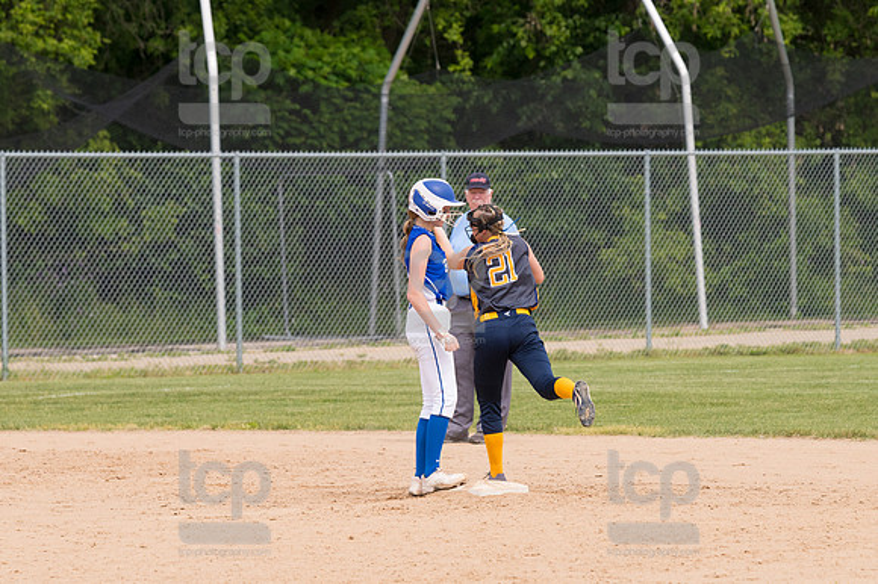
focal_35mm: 285
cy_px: 292
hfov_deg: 7.2
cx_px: 439
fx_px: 6947
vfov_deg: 4.8
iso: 320
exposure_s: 1/1600
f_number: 5.6
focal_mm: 190
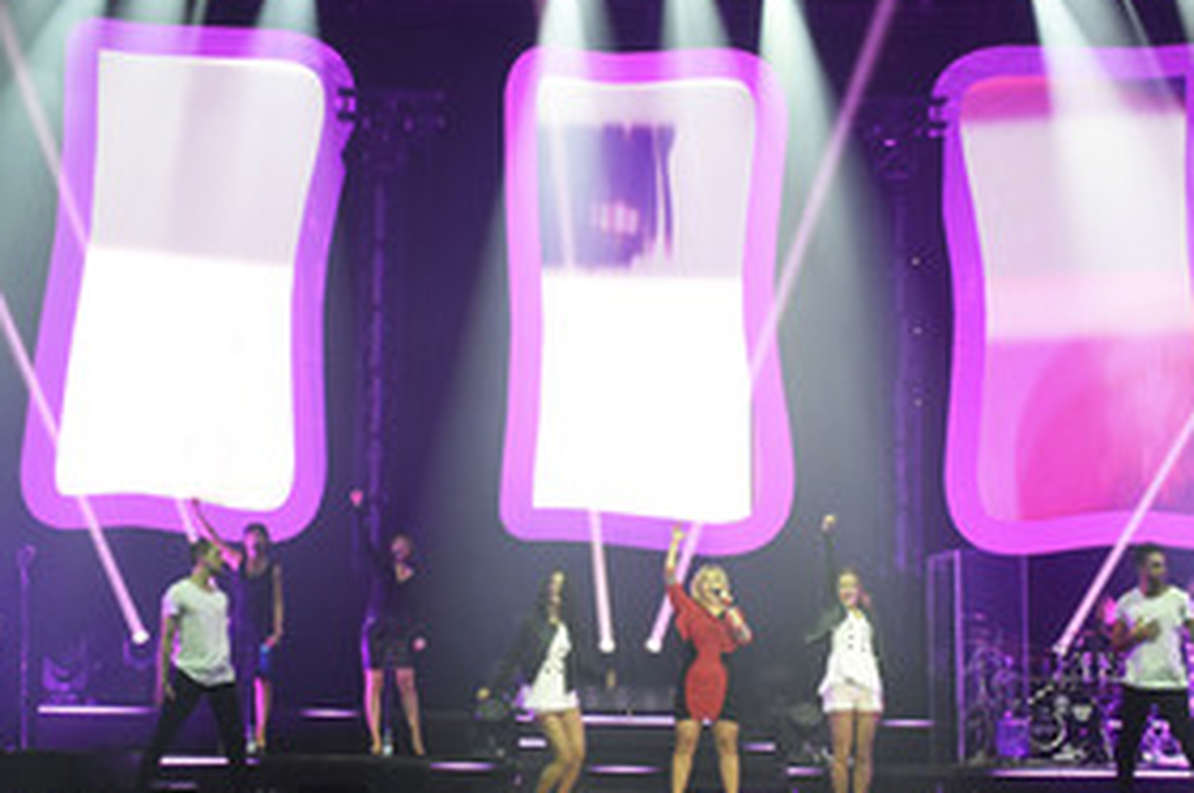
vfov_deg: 23.3
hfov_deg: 34.5
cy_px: 371
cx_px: 642
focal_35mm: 58
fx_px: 1921
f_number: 5.6
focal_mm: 24
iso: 1600
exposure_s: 1/60
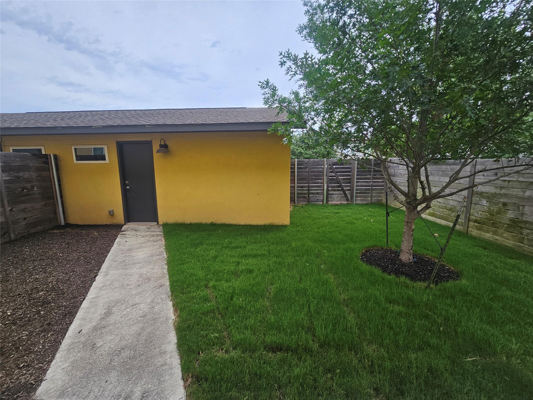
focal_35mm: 13
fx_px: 200
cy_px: 200
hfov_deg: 106.2
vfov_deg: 89.9
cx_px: 266
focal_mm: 2.2
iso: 50
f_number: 2.2
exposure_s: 1/133
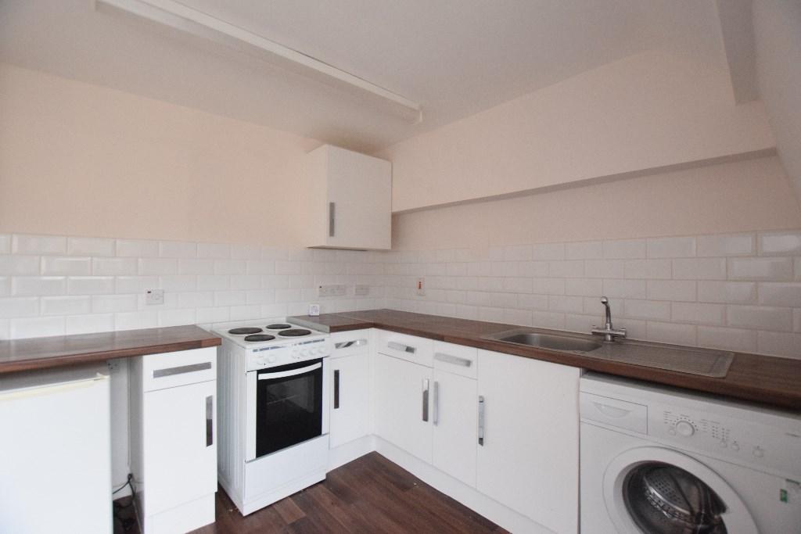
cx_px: 400
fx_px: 334
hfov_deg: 100.4
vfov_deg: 77.3
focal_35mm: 15
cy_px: 267
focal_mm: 10
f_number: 4.5
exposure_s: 1/25
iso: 3600
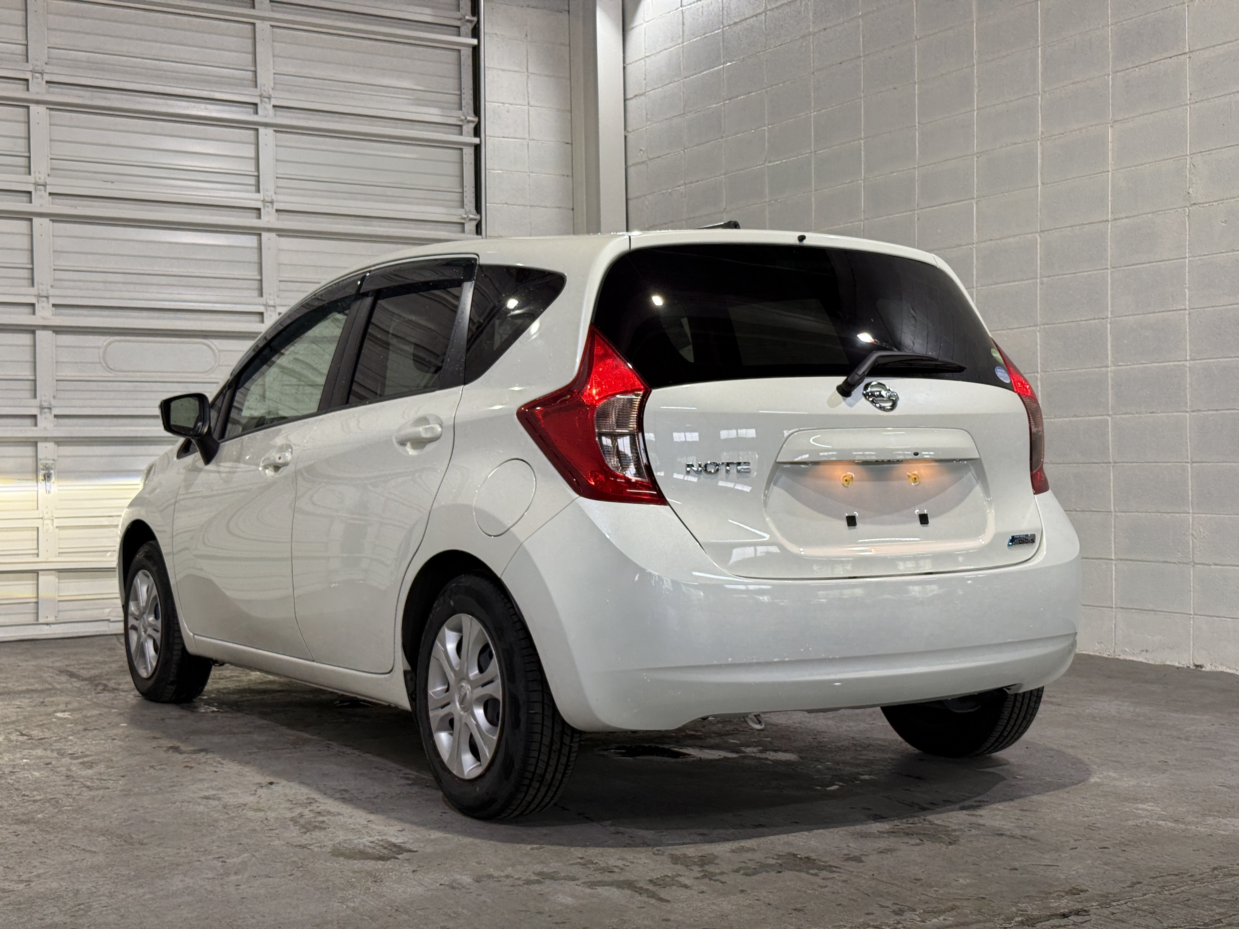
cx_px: 620
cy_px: 464
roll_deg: +0.6
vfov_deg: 30.3
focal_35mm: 48
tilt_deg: +0.0
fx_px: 1718
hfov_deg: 39.7
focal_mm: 6.76
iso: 50
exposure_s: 1/60
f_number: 1.78
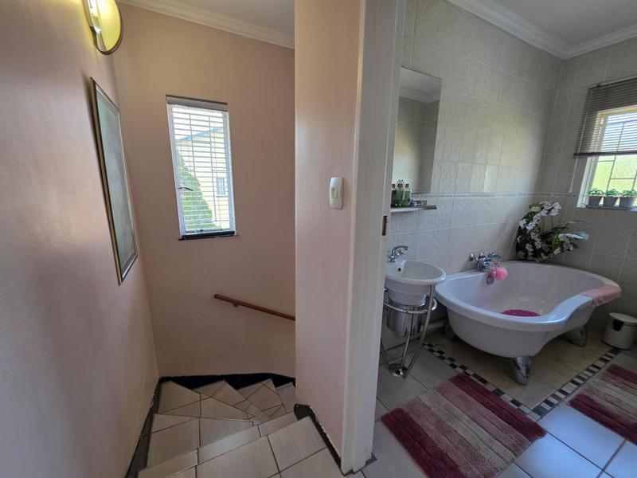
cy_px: 239
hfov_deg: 106.2
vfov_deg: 89.9
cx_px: 318
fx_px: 239
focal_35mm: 13
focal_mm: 2.2
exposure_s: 1/100
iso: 125
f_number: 1.9
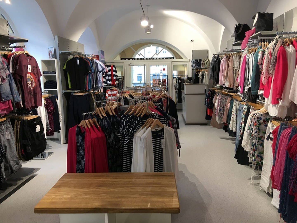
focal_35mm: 29
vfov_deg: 48.2
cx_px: 148
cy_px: 112
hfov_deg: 61.7
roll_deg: +0.9
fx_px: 249
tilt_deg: -8.3
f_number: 2.2
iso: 64
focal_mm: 4.15
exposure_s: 1/33
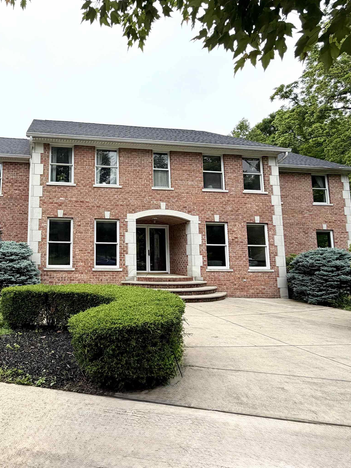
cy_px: 213
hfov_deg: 59.3
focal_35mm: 21
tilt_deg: +7.3
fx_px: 284
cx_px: 79
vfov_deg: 78.8
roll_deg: -1.5
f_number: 2.2
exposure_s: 1/770
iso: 40
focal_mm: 2.22
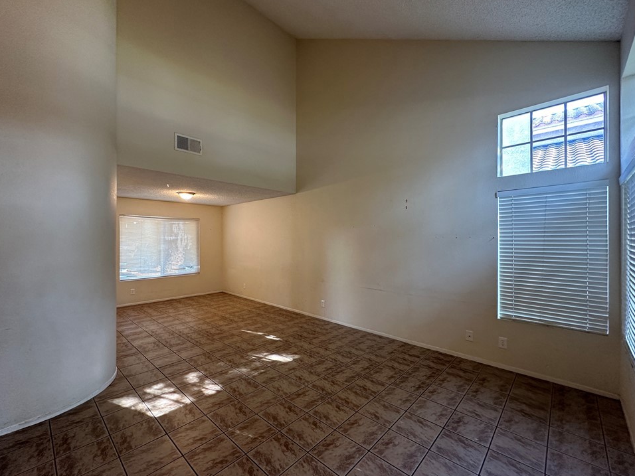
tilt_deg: +0.8
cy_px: 240
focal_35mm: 15
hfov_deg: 98.2
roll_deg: +0.0
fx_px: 275
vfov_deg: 81.7
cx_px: 312
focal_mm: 2.22
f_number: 2.2
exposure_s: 1/120
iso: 200
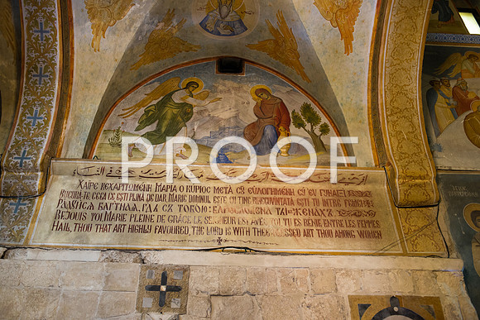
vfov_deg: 42.3
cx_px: 240
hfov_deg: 60.3
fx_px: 413
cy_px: 160
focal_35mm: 31
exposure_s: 1/30
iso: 1600
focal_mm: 31
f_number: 2.8
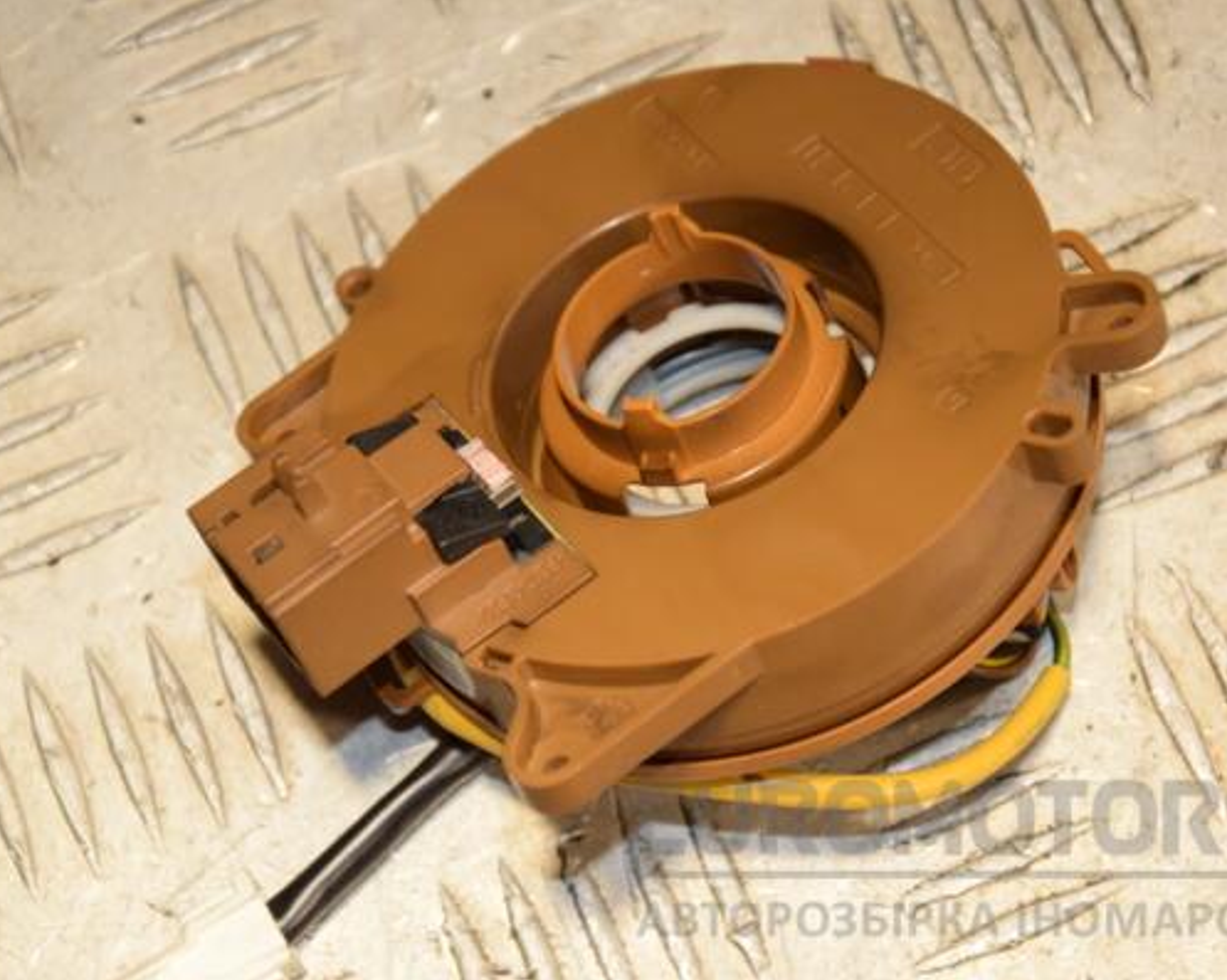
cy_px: 489
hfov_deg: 14.2
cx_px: 590
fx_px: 4936
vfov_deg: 11.3
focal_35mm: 136
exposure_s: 1/200
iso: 800
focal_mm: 80
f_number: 6.3
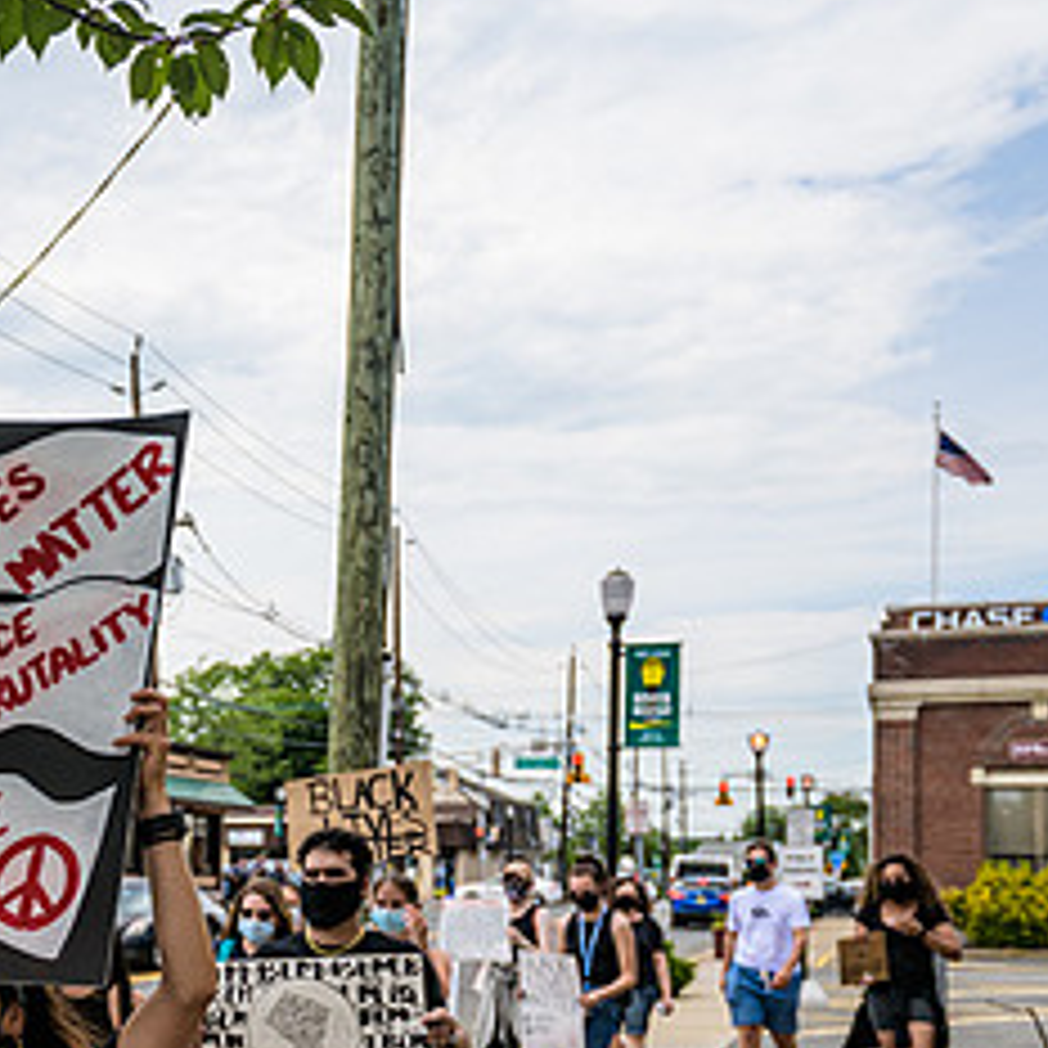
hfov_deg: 28.9
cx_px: -31
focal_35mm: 55
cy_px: 834
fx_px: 1884
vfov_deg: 30.4
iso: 200
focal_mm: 26
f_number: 4
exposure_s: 1/2500
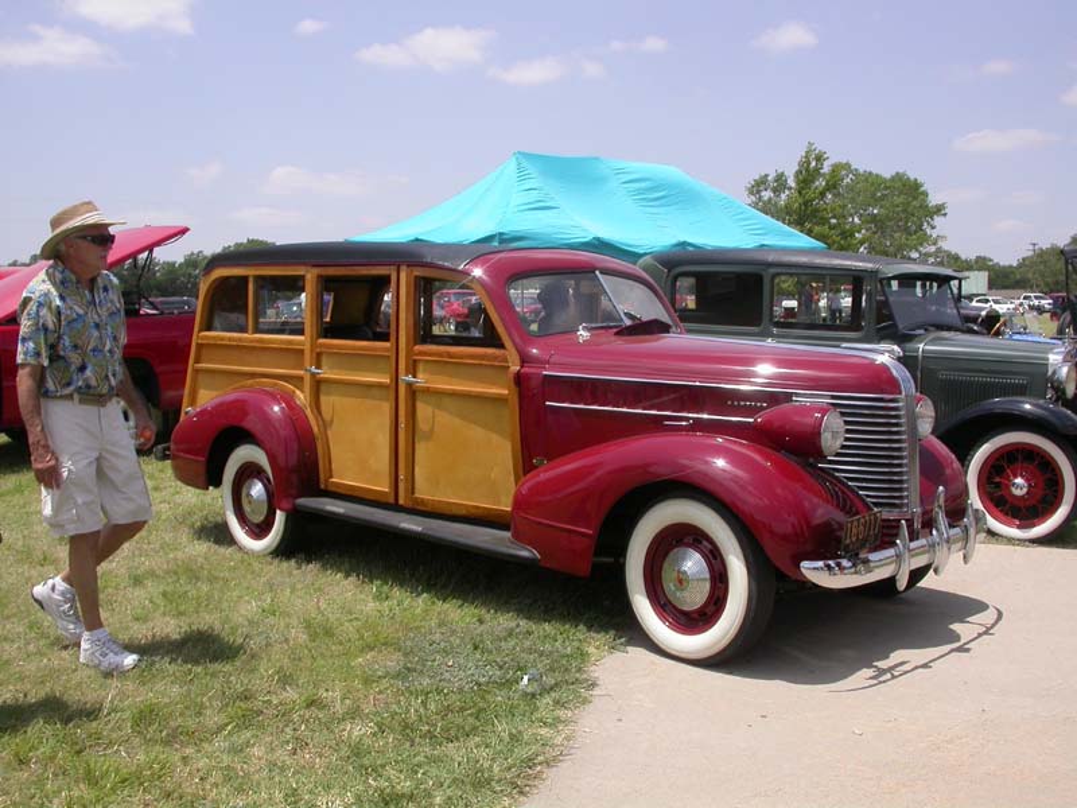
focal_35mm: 38
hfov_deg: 49.0
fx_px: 1182
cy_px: 404
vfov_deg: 37.7
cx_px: 538
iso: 100
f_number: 7.5
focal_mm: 7.85
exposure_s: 1/326
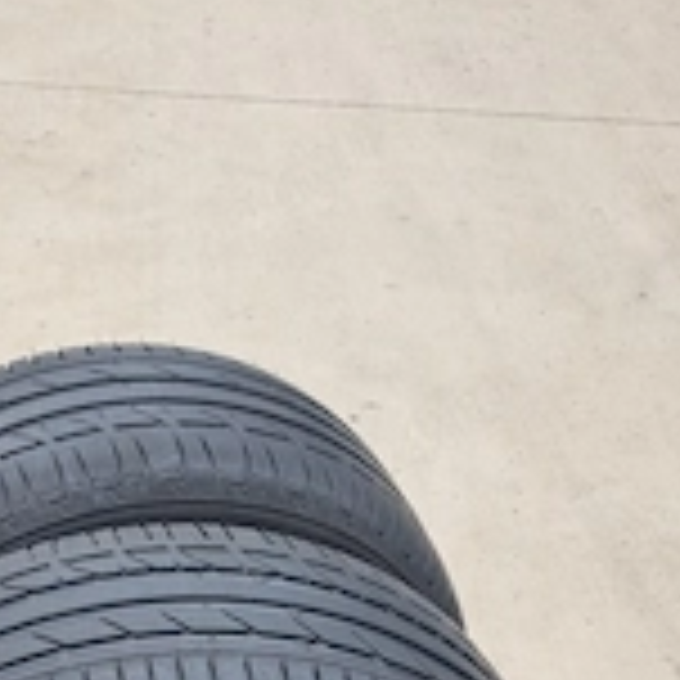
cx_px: 108
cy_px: 887
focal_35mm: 61
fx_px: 1356
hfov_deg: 27.4
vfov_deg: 24.5
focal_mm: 5.4
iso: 50
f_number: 1.8
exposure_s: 1/909
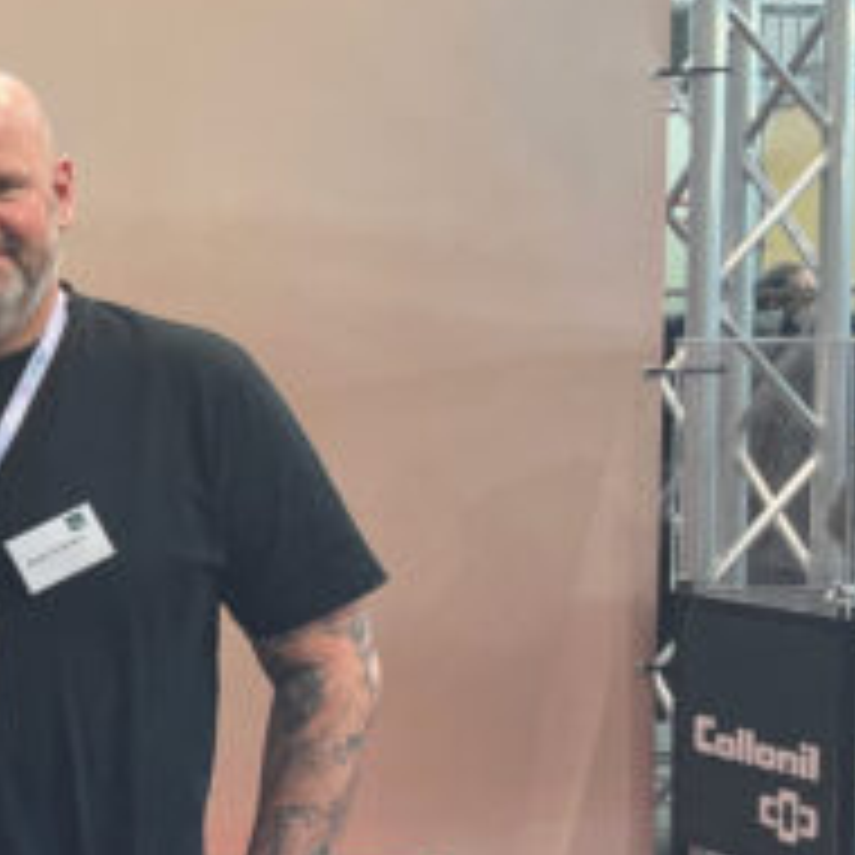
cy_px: 477
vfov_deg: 18.7
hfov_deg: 16.3
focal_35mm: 93
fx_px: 2599
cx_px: -590
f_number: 1.6
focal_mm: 5.1
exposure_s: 1/100
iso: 64
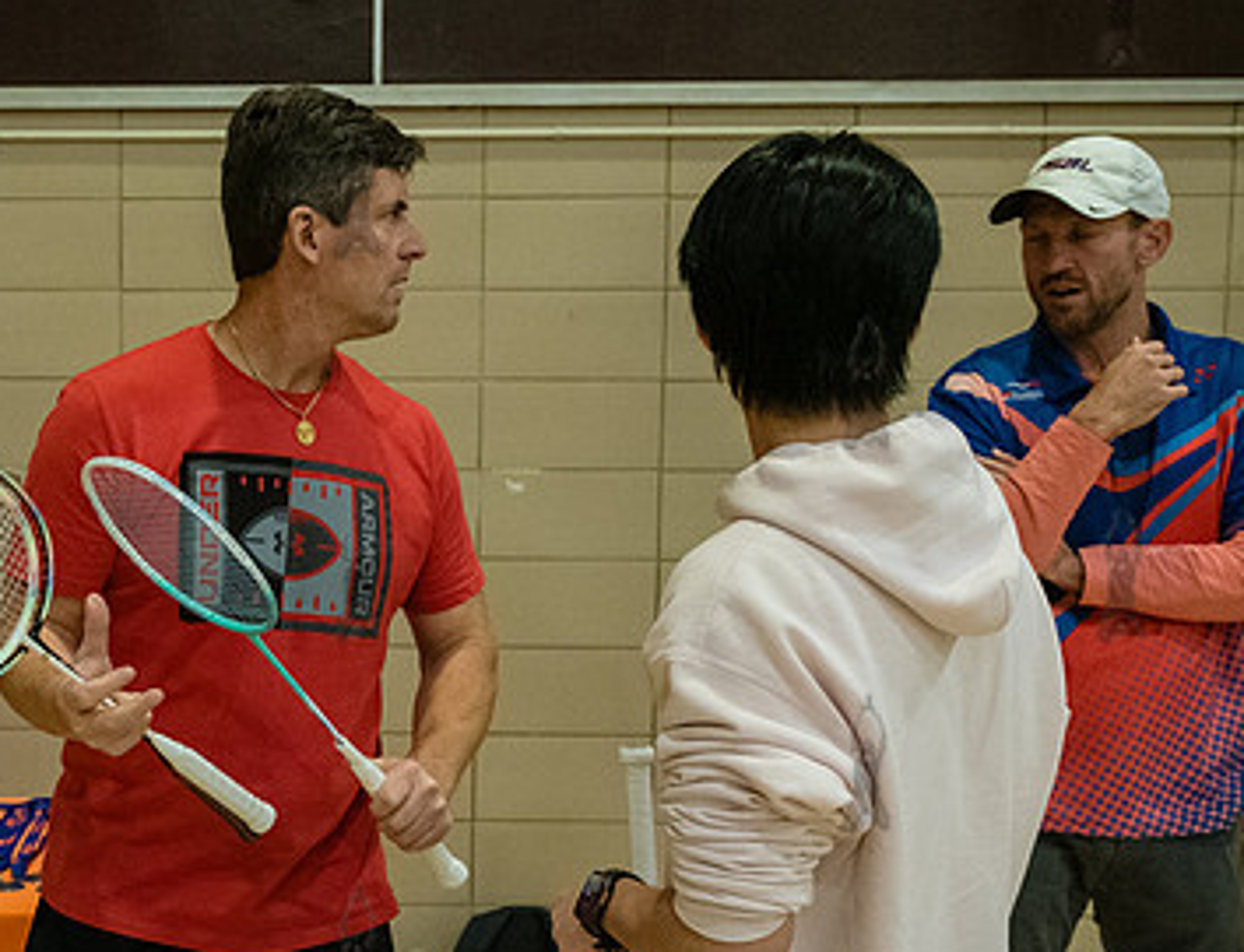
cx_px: 231
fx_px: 1883
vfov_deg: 28.3
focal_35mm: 52
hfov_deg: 35.3
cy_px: 573
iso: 8000
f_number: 3.5
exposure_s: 1/400
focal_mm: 27
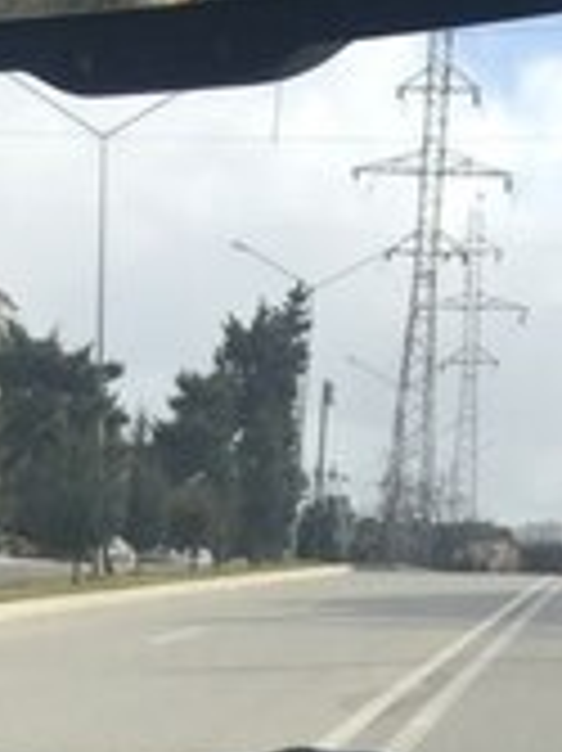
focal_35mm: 86
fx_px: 1864
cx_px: 112
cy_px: 1058
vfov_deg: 20.2
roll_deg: -0.8
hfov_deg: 17.0
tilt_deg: -12.8
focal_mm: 4.15
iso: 25
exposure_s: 1/732
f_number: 2.2
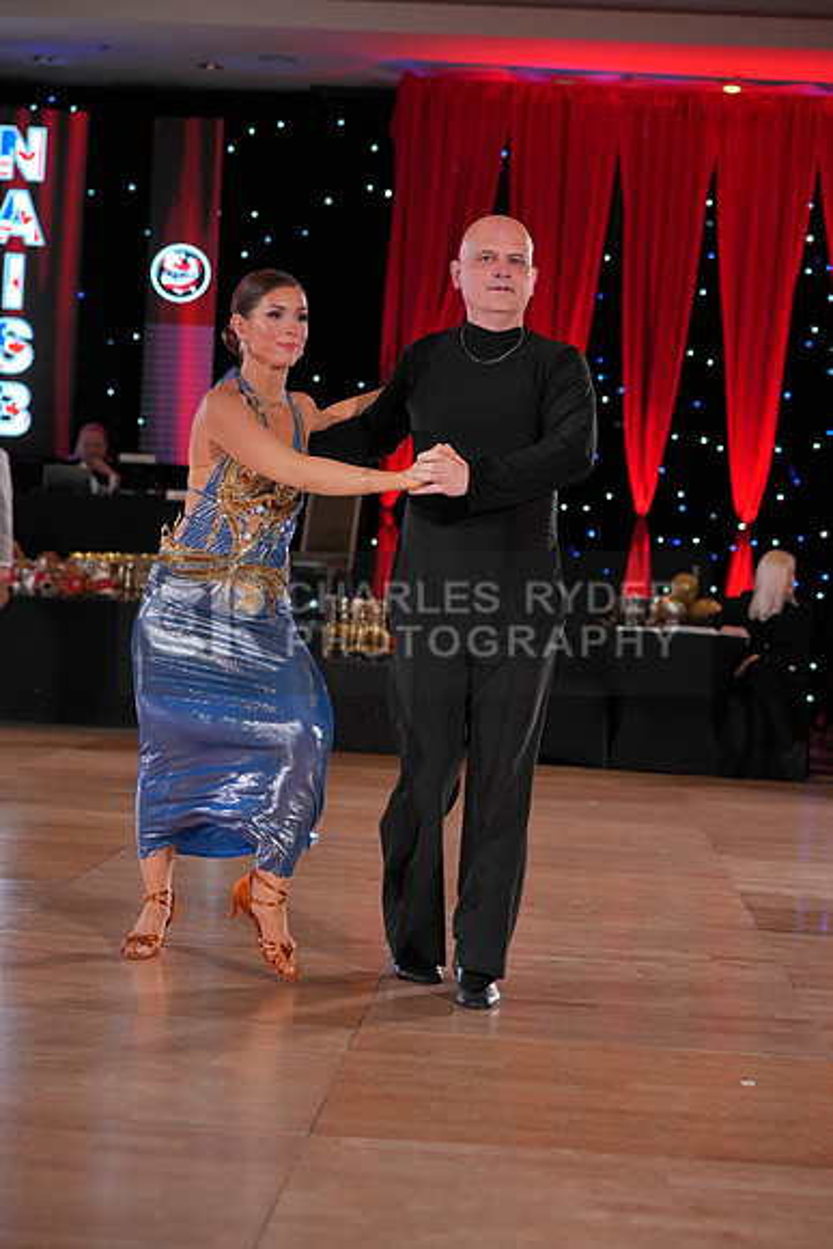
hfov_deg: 19.5
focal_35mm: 70
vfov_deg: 28.8
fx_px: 2428
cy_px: 624
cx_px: 416
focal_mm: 70
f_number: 4
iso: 1250
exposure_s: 1/400
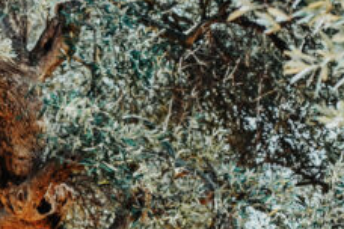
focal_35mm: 360
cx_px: 66
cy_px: 456
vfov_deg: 3.8
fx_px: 3440
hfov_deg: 5.7
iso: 800
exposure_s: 1/800
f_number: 4
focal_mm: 82
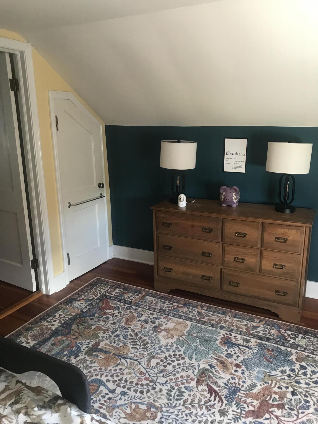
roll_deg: -1.0
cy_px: 212
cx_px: 159
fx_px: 343
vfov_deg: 63.4
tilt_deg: -13.7
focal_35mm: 28
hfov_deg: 49.7
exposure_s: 1/15
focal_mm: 3.99
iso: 40
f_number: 1.8
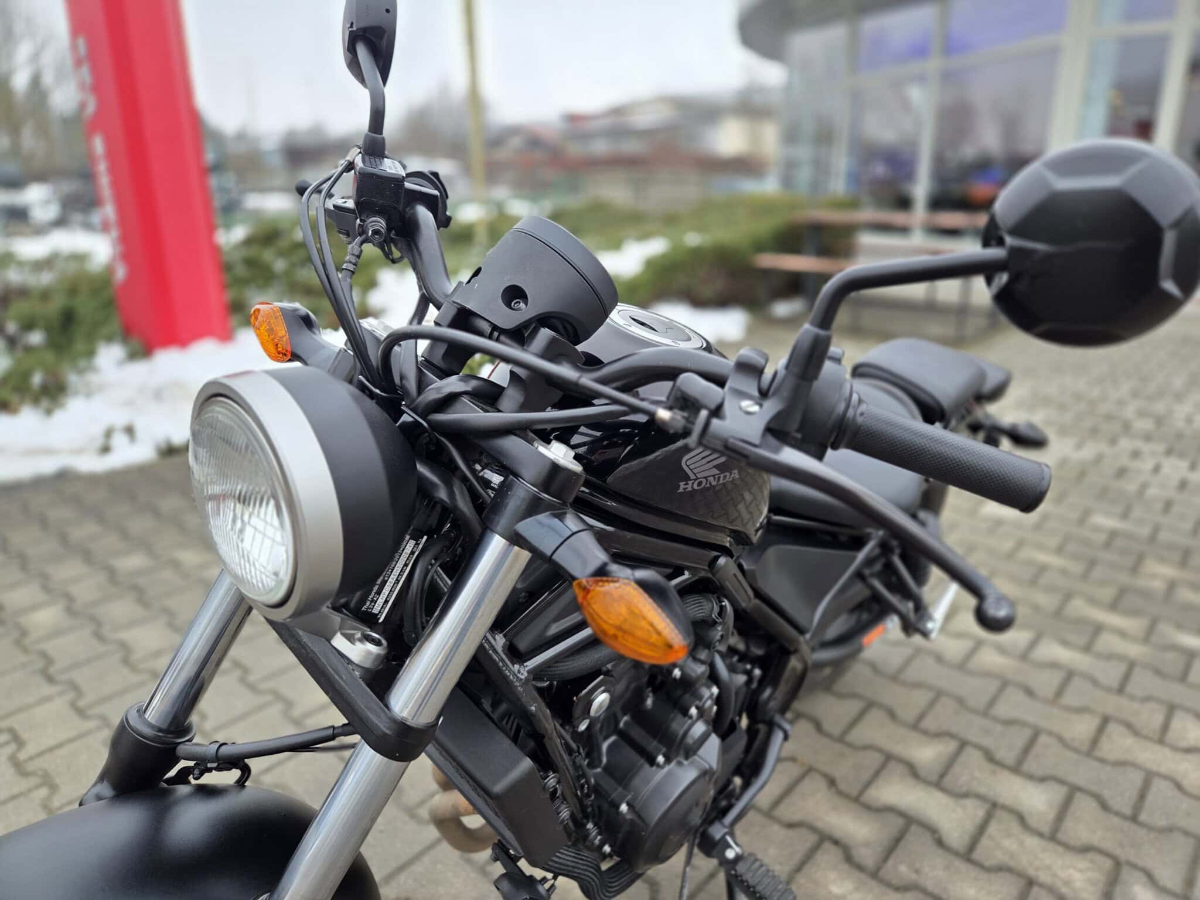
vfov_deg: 58.9
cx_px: 600
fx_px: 797
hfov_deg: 73.9
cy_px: 450
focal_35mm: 23
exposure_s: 1/180
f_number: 1.8
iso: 100
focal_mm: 5.4
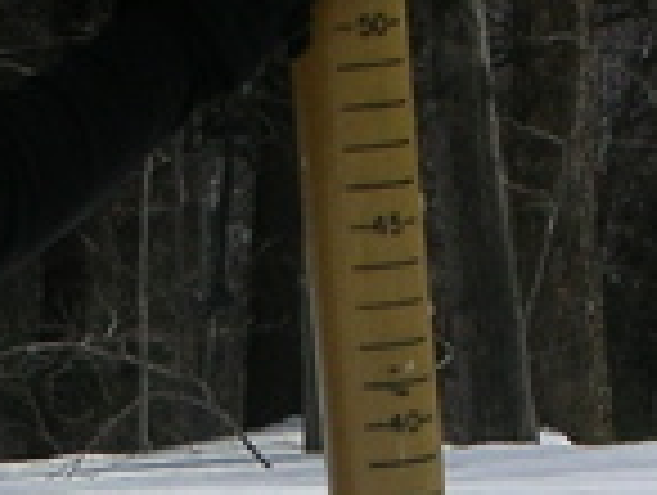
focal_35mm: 223
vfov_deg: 6.6
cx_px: 124
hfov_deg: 8.8
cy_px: 709
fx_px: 4239
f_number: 8.5
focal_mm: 5.8
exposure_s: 1/160
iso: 50
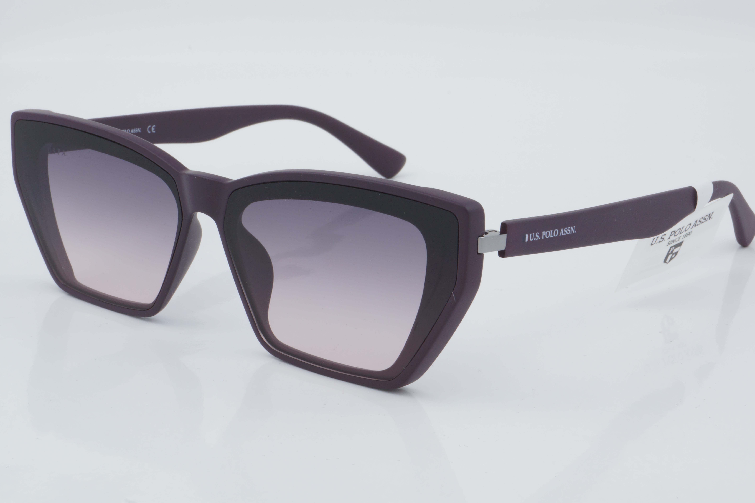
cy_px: 249
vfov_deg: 19.3
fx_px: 1479
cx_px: 381
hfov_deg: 28.6
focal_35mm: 71
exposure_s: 1/4
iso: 100
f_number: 32
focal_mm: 45
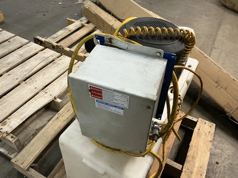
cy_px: 89
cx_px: 119
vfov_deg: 49.7
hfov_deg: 63.4
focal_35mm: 28
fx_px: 193
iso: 125
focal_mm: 3
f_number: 1.8
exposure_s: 1/60
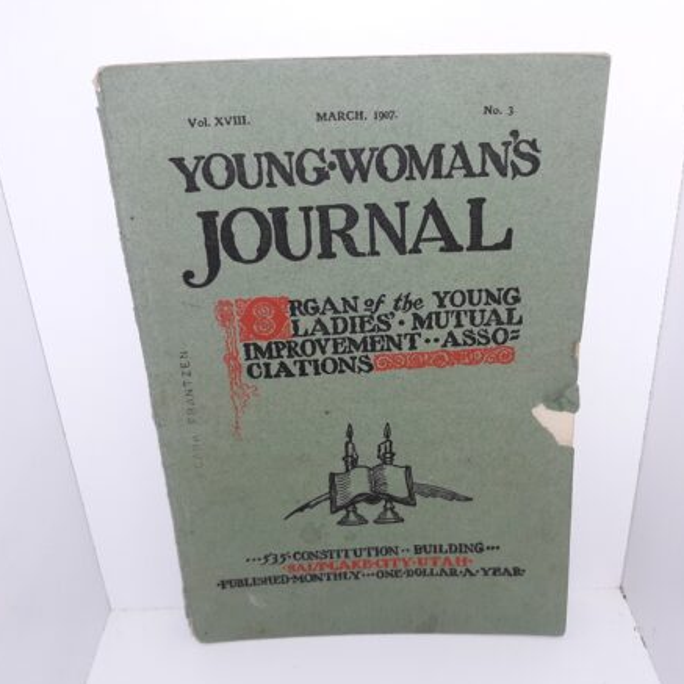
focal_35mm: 34
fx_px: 760
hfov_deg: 48.4
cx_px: 374
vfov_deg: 48.5
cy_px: 344
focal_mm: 3.7
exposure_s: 1/120
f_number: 1.7
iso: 50
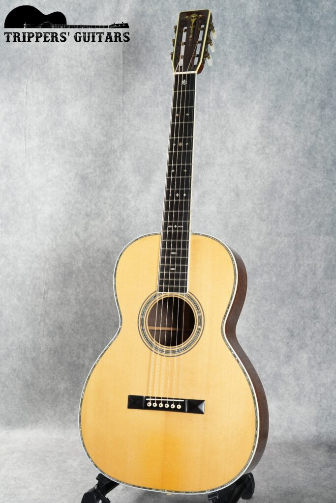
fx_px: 700
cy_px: 252
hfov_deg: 27.0
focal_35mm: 50
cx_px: 168
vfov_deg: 39.6
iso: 400
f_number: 6.3
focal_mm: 50
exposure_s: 1/1.6
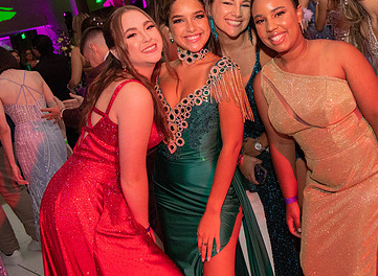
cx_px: 288
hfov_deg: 44.5
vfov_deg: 34.0
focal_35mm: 41
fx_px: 444
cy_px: 74
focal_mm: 24
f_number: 6.3
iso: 1250
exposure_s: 1/125
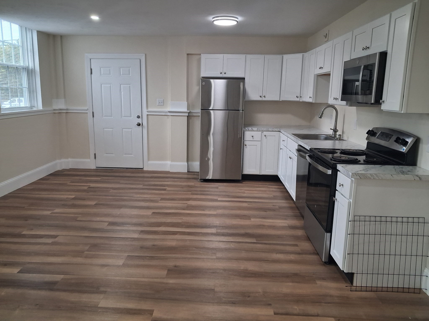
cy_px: 160
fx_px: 335
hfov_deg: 65.3
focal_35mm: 27
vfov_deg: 51.4
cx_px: 214
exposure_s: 1/120
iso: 400
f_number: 1.8
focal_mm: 4
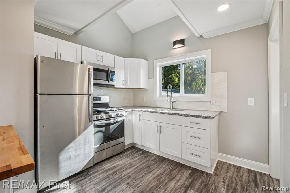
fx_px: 121
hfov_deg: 100.4
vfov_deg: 77.3
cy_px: 96
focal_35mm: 15
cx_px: 145
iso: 200
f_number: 8
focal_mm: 10
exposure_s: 1/30
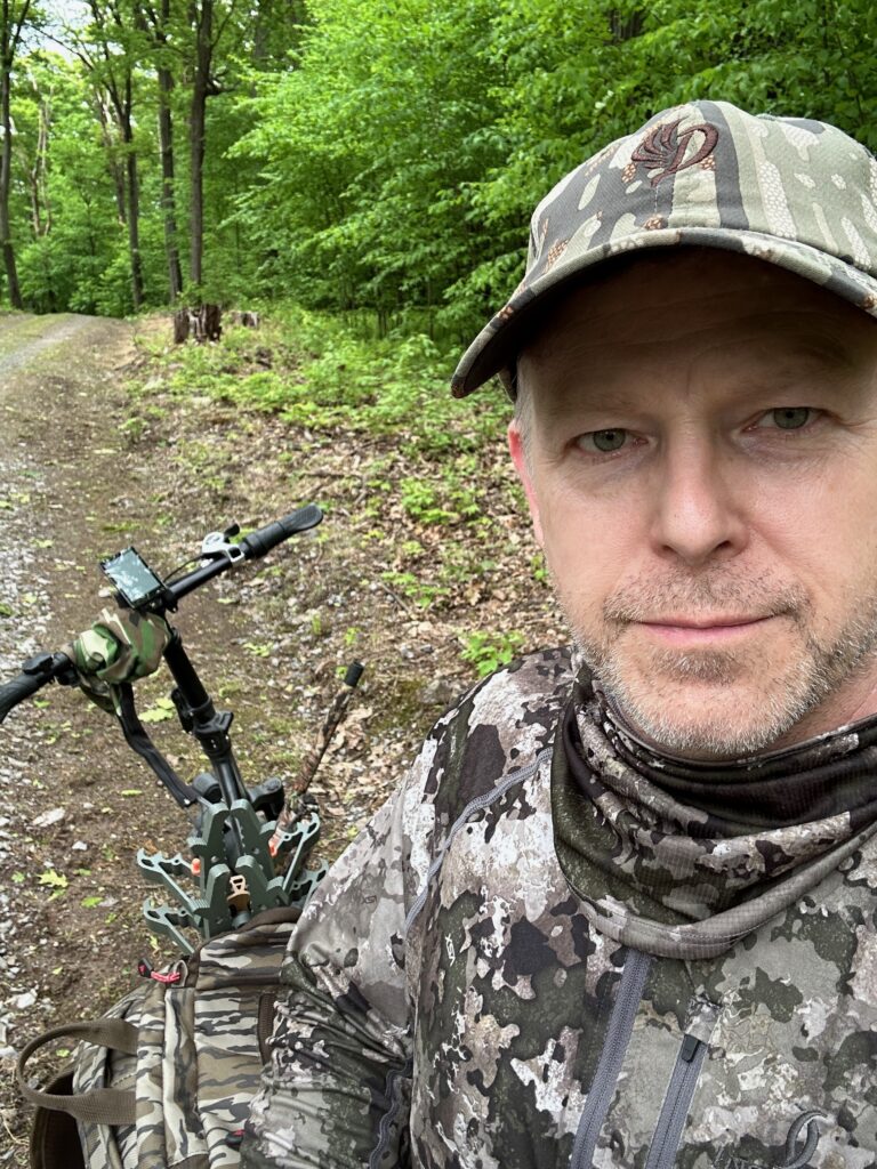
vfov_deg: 60.0
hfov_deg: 46.8
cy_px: 584
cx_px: 438
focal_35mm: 30
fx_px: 1013
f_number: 1.9
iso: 50
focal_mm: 2.69
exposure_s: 1/121
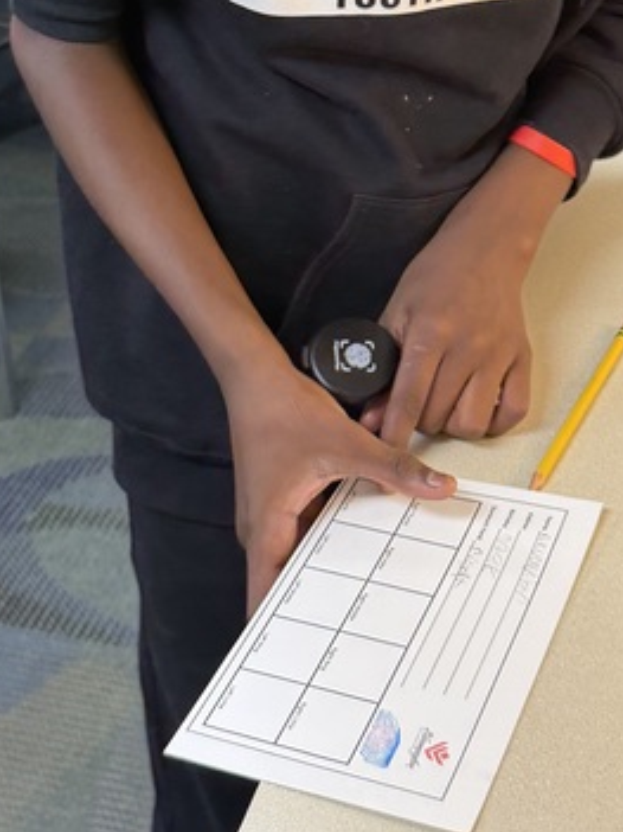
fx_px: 1681
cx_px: 386
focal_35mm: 70
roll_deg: +1.7
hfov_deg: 21.0
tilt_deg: -27.0
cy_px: 173
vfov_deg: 27.3
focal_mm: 6.76
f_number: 1.78
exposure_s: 1/60
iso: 160
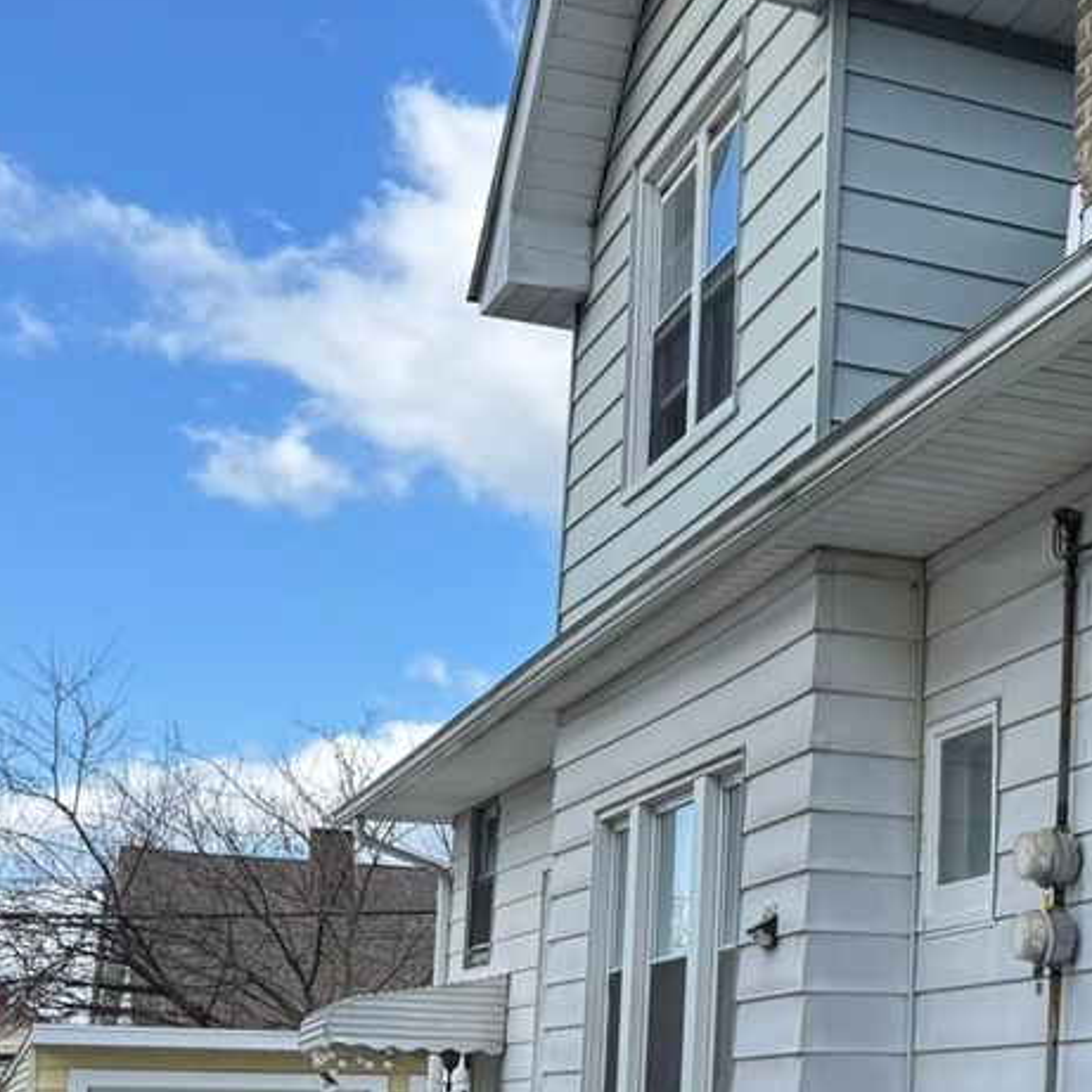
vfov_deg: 24.5
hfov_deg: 22.2
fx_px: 2463
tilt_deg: +5.4
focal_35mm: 69
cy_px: 897
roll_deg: +0.3
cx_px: 1452
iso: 80
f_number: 1.78
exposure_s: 1/1721
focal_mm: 6.76
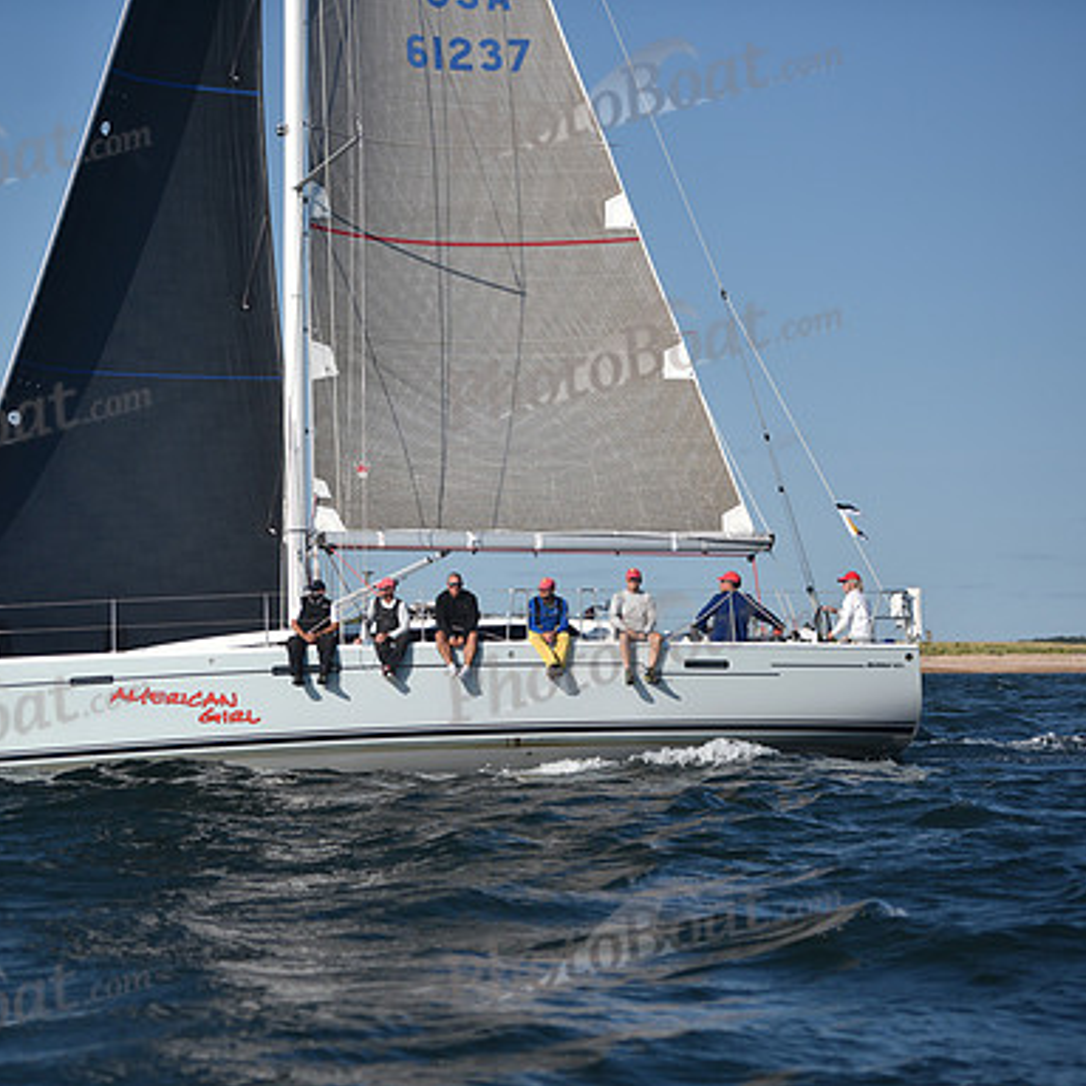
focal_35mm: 109
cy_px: 544
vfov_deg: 16.0
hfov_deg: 15.9
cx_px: 300
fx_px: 3869
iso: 250
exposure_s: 1/3200
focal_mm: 85
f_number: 2.8
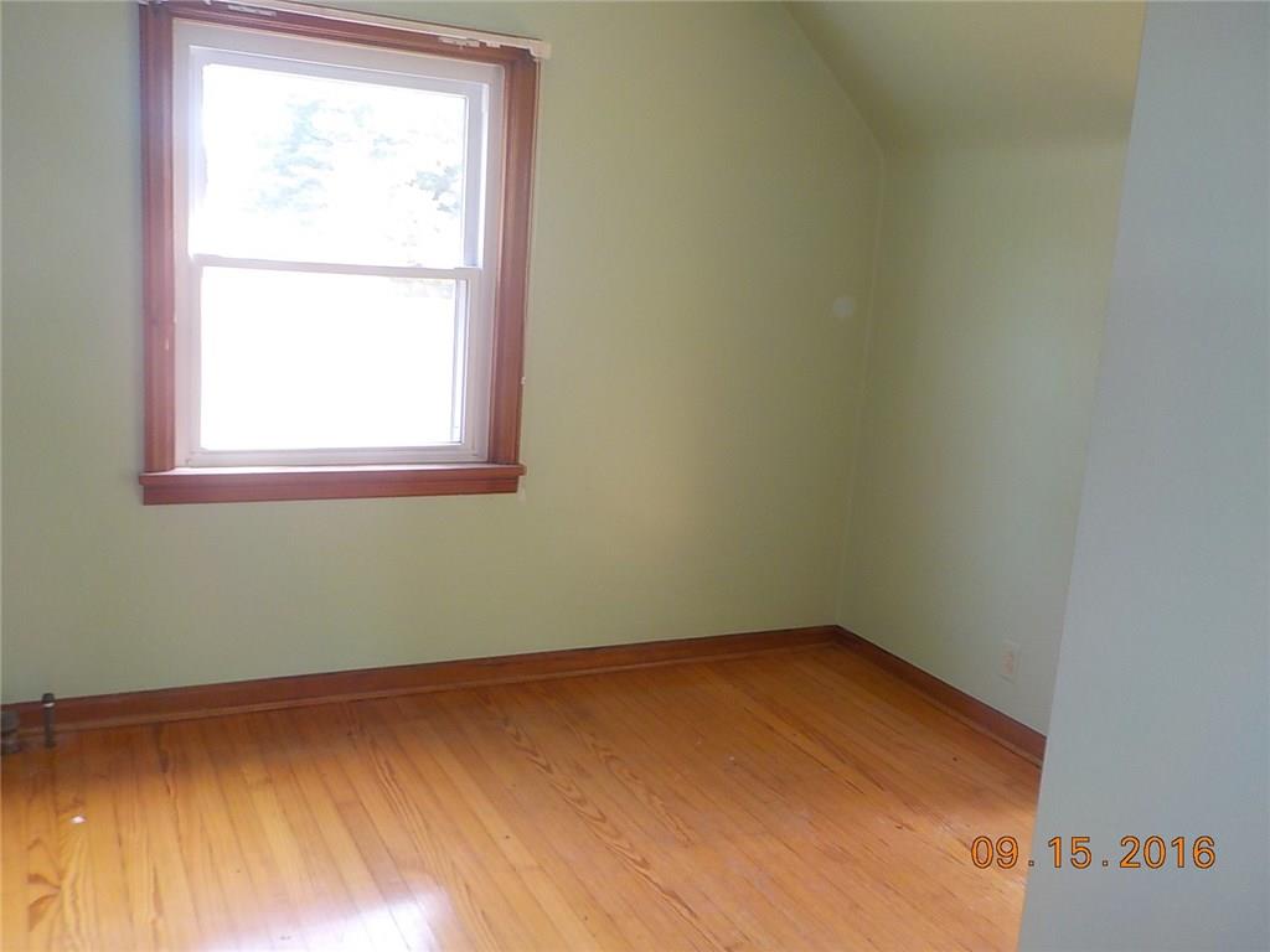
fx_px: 1101
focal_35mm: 30
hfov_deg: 60.0
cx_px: 635
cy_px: 476
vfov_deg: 46.8
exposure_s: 1/30
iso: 125
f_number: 3.3
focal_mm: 4.1
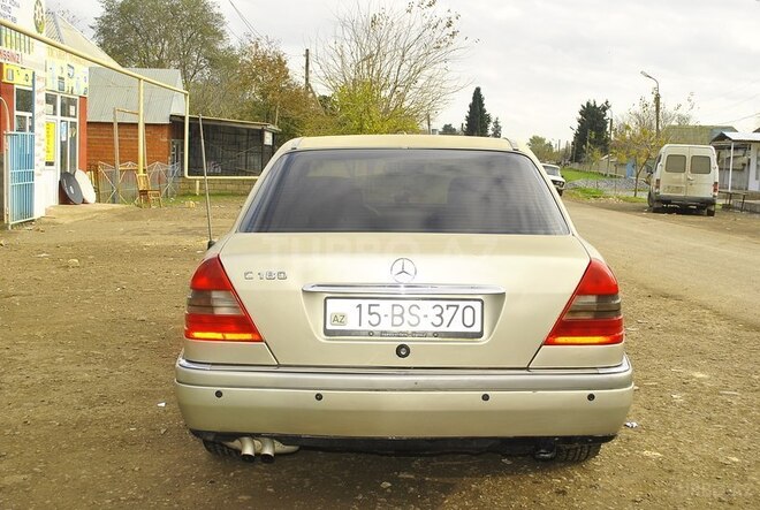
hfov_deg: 44.9
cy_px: 255
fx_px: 920
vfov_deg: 31.0
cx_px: 380
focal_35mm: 44
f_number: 5.6
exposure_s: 1/200
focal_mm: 29
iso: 100
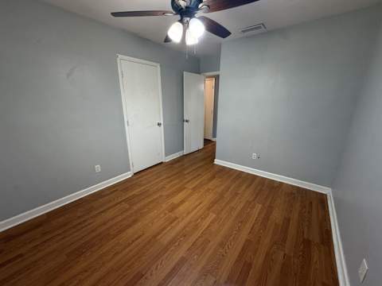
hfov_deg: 102.1
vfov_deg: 85.7
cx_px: 191
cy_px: 143
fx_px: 154
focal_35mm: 14
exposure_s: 1/60
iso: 250
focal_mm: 2.22
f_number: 2.2
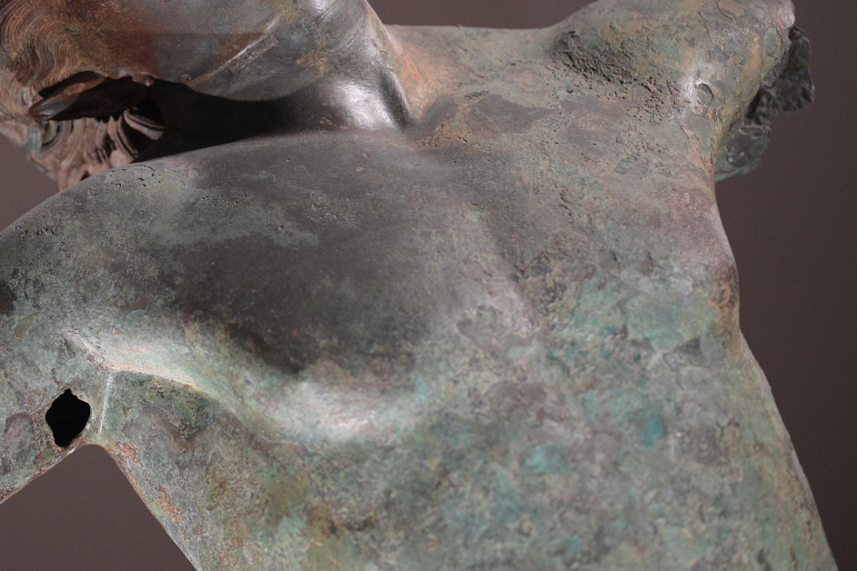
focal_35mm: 86
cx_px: 133
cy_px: 115
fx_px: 2047
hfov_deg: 23.2
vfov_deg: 15.8
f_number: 2.2
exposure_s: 1/100
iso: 3200
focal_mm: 50
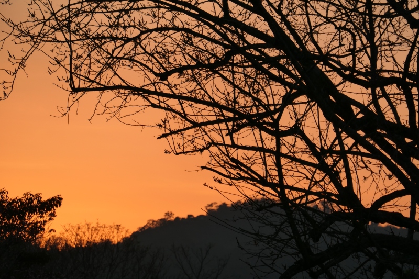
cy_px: 140
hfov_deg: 5.7
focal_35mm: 359
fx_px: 4177
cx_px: 210
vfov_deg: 3.8
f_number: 6.4
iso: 200
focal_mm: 131.3
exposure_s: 1/800
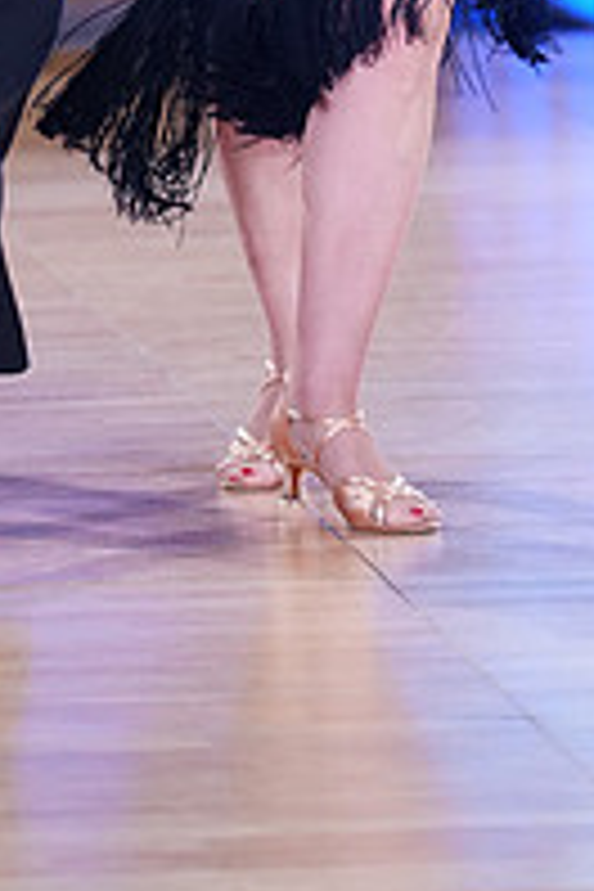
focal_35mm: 439
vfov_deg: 4.7
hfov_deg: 3.1
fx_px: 10864
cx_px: 110
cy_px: -346
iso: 2000
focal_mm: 150
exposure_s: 1/400
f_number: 2.8
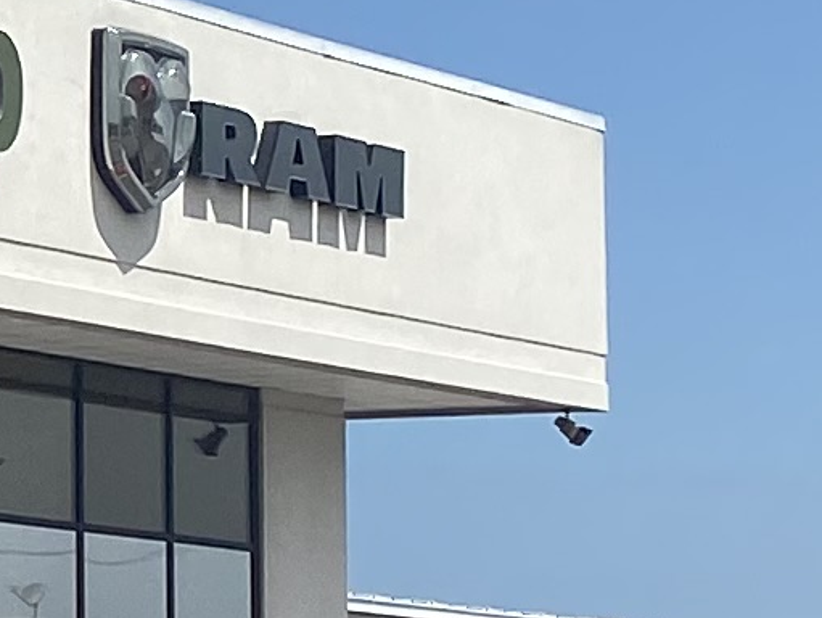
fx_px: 4871
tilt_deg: +3.2
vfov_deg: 7.3
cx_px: -1916
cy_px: 303
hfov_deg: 7.9
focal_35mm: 205
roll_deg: -1.7
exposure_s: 1/4274
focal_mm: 4.25
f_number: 1.8
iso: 32
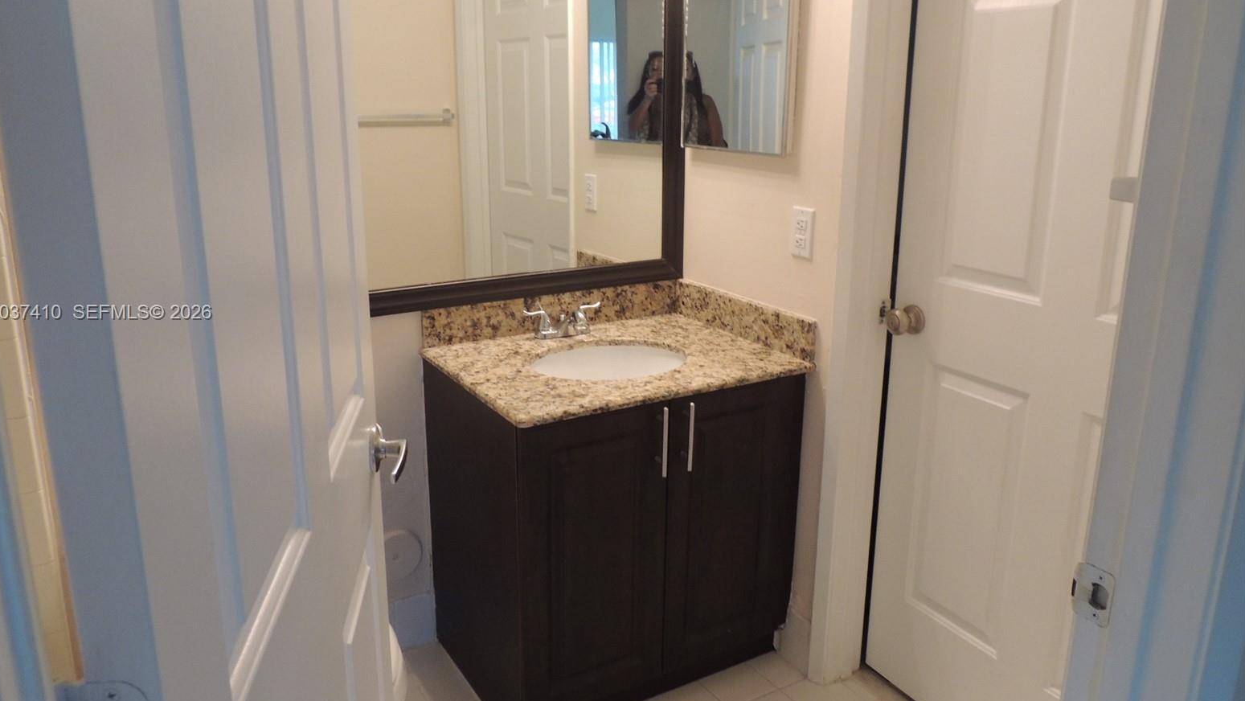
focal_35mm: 27
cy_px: 314
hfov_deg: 69.8
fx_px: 892
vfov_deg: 42.9
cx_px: 604
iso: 400
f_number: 3
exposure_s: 1/30
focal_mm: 4.3
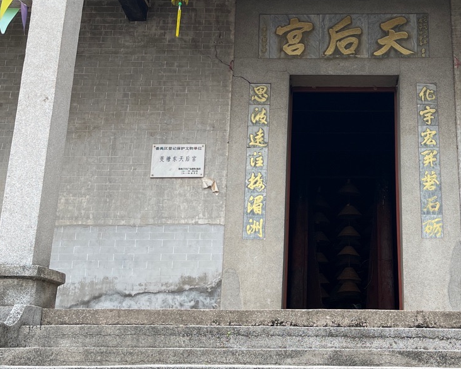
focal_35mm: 52
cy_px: 149
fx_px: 710
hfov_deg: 35.3
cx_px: 342
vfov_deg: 29.1
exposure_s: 1/487
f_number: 1.6
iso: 50
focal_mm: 5.1
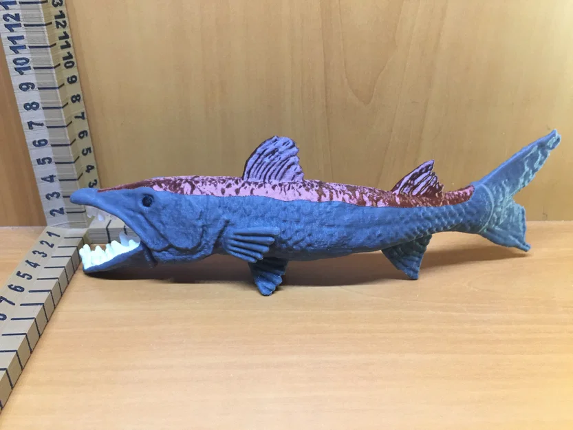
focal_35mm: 29
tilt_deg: -28.0
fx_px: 480
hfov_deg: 61.7
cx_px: 286
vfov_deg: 48.2
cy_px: 215
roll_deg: -1.5
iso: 125
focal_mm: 4.15
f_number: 2.2
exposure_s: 1/15
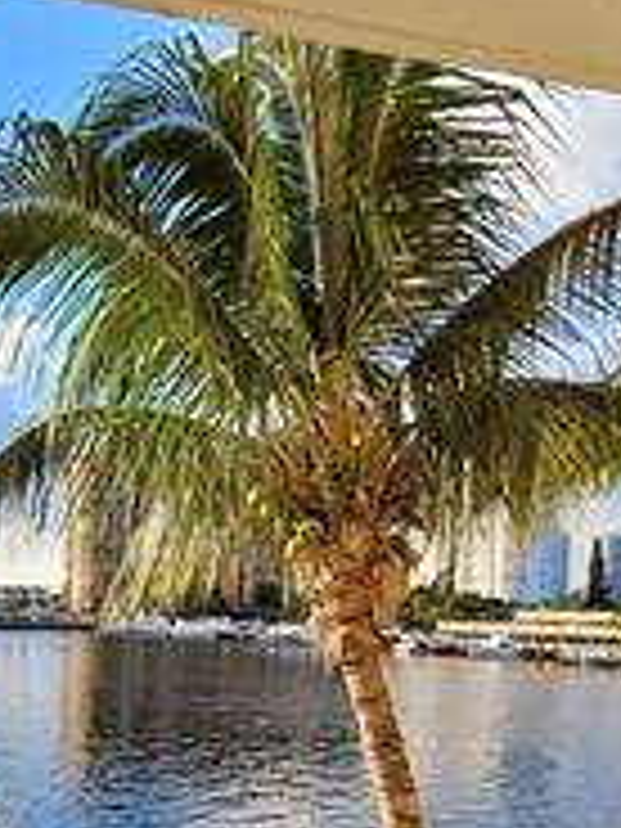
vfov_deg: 51.6
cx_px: -45
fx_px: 813
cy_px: 621
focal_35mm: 34
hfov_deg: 36.1
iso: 50
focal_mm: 2.2
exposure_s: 1/519
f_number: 2.2
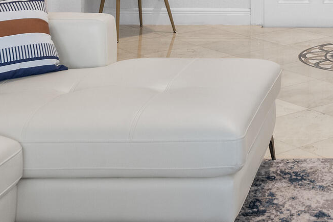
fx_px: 851
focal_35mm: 92
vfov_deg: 13.4
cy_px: -175
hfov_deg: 20.5
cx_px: 416
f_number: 7.1
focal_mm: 24
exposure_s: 1/13
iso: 500
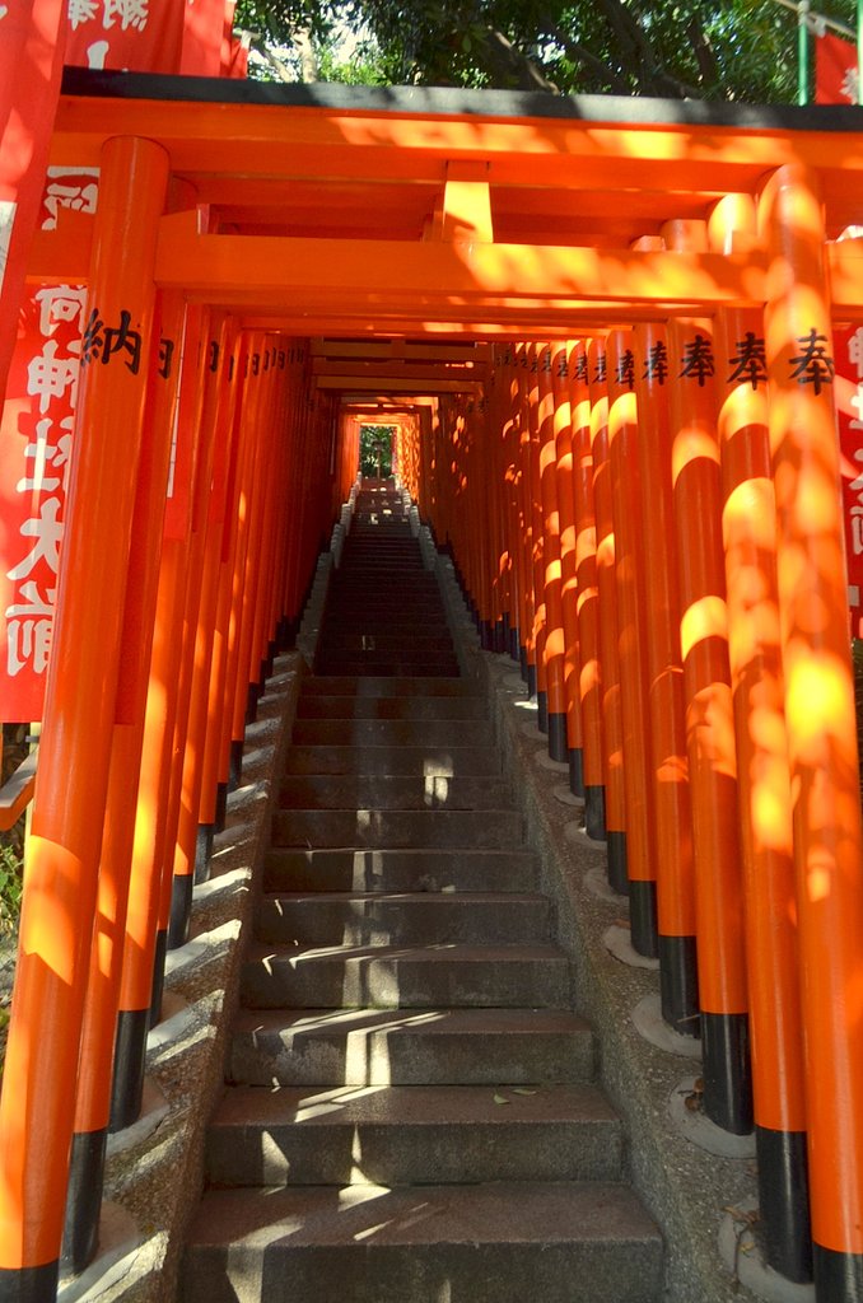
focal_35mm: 30
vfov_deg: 62.0
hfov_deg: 43.4
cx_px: 432
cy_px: 652
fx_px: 1084
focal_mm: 20
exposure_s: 1/125
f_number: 5.6
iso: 360
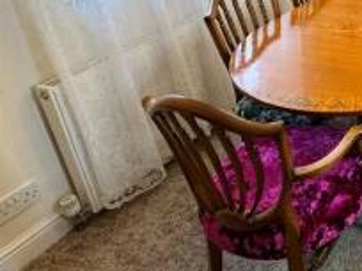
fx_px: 418
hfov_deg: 32.6
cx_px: 489
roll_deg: -1.1
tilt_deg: -18.4
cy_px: -24
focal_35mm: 40
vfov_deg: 32.0
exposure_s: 1/99
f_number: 2.2
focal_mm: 2.22
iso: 100
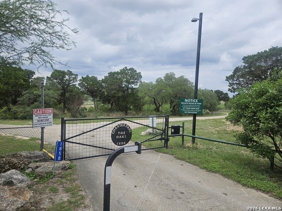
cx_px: 141
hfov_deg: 73.9
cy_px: 106
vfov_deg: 58.9
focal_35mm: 23
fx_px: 187
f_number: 1.8
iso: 25
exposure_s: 1/2259
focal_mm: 5.4
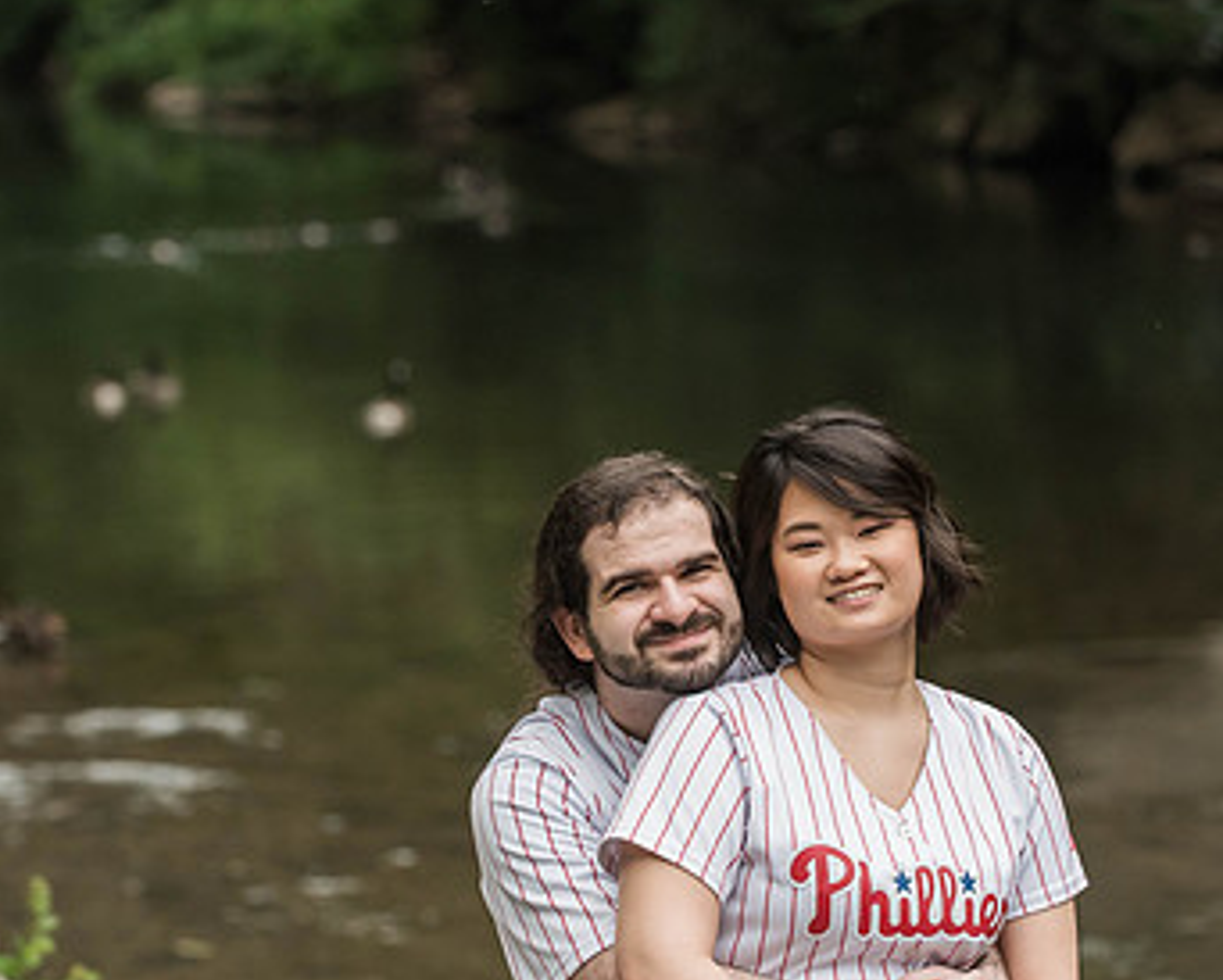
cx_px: 730
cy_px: 574
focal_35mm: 188
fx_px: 6809
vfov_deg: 8.2
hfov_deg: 10.3
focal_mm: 110
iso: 1600
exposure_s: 1/1000
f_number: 4
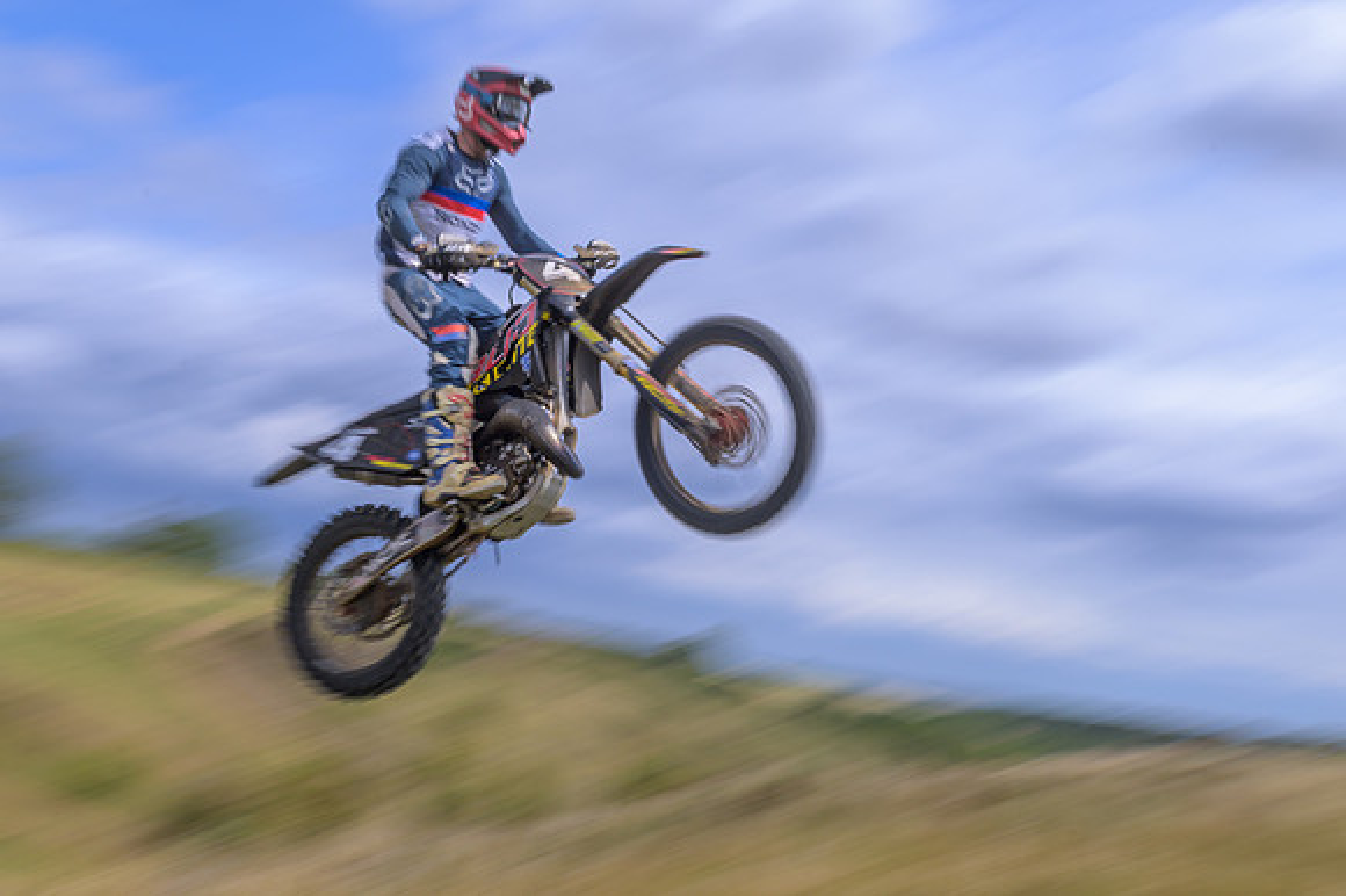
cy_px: 448
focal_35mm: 36
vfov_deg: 36.8
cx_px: 673
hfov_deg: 53.2
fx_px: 1345
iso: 50
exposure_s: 1/50
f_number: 13
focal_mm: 24
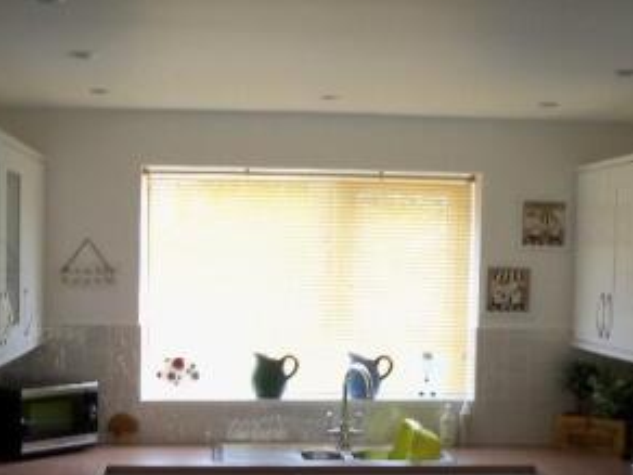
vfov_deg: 20.7
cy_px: 402
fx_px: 1280
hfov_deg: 27.8
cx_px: 309
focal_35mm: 70
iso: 100
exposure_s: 1/40
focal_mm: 6.2
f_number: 3.5
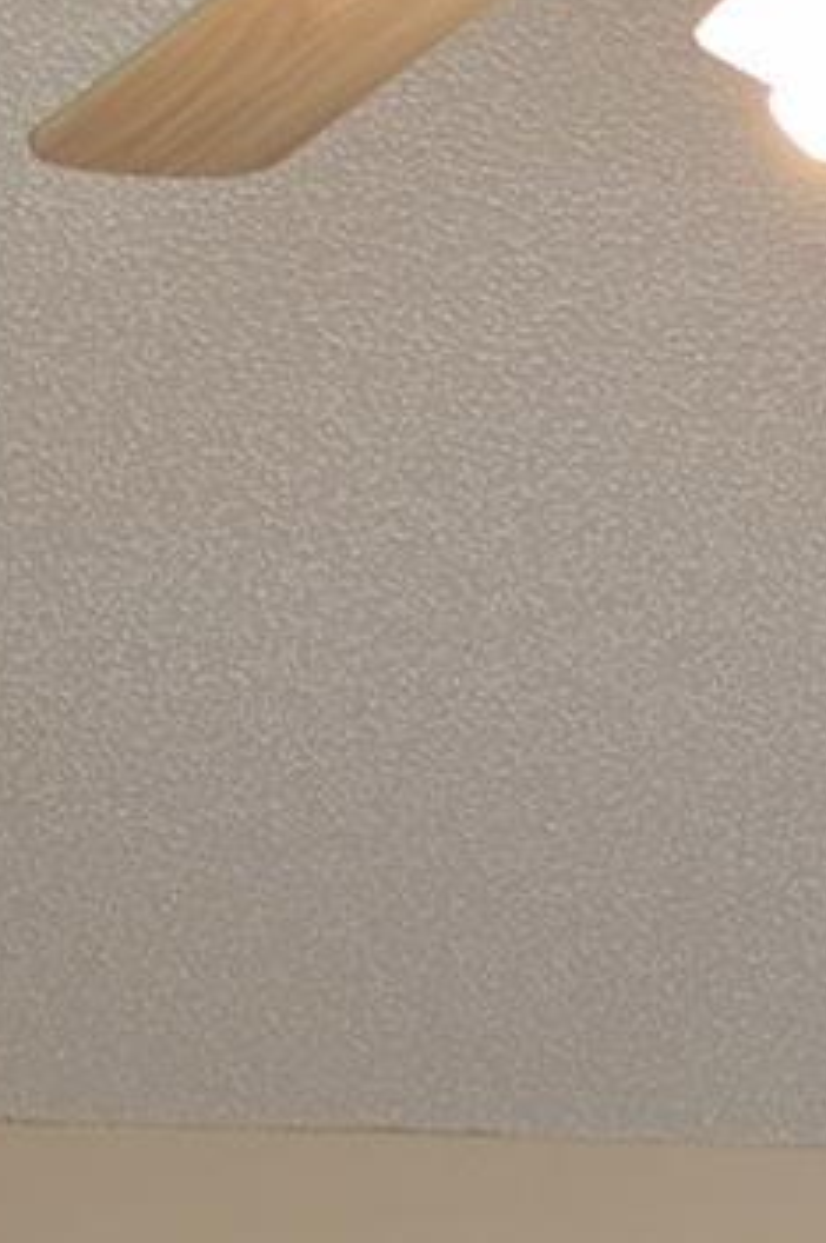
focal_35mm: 145
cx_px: 1123
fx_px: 5000
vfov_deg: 12.7
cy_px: 2334
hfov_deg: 9.3
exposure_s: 1/24
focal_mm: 6.9
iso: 17
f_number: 1.68
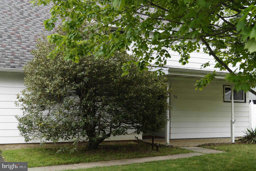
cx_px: 128
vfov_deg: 29.8
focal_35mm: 45
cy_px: 86
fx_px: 320
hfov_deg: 43.6
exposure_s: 1/100
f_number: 6.3
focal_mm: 30
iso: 100
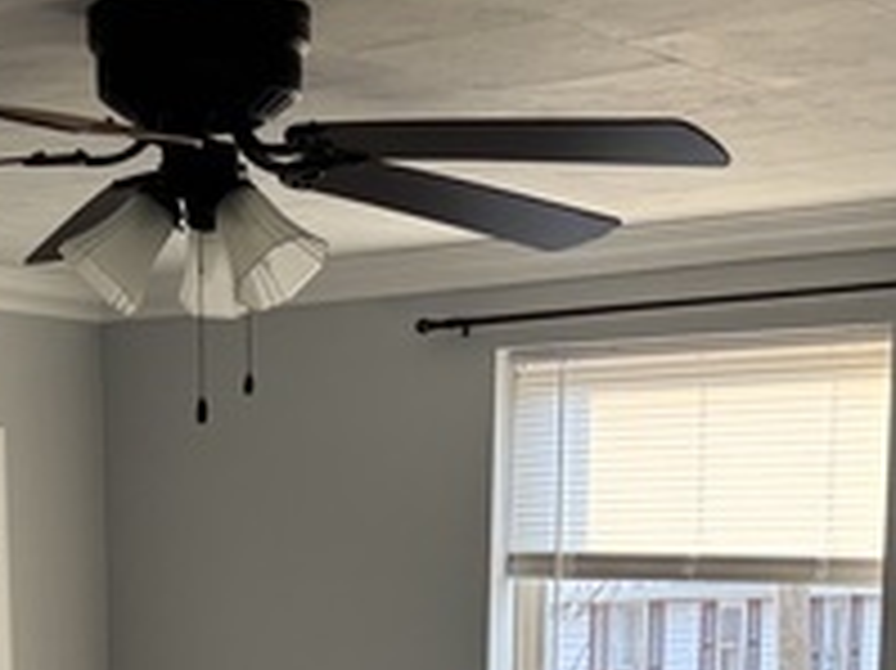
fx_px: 2251
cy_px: 931
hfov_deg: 22.3
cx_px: 209
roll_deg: +0.4
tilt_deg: -9.4
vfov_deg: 15.9
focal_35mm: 87
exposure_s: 1/121
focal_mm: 5.96
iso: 125
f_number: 1.6
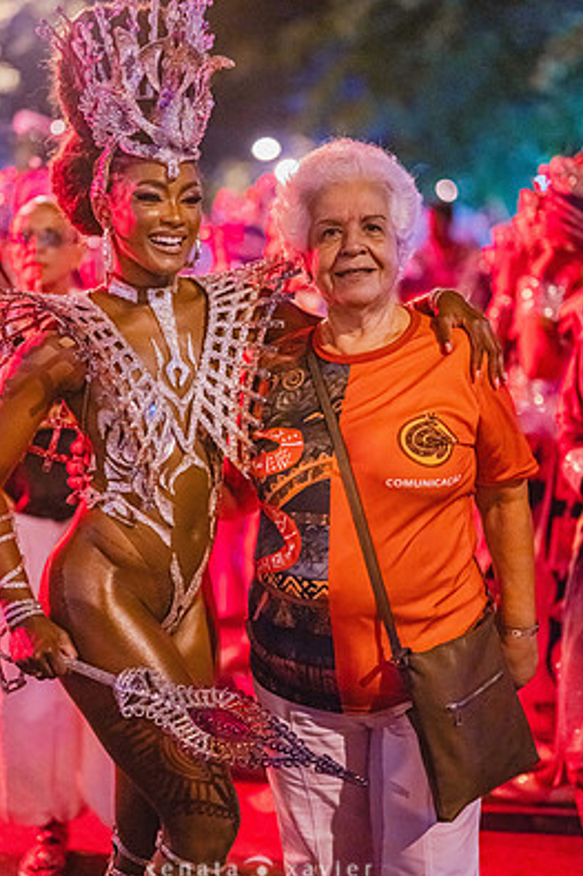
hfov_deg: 23.7
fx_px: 1386
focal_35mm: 57
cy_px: 410
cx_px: 257
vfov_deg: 35.1
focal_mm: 50
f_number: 1.2
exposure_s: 1/320
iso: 3200
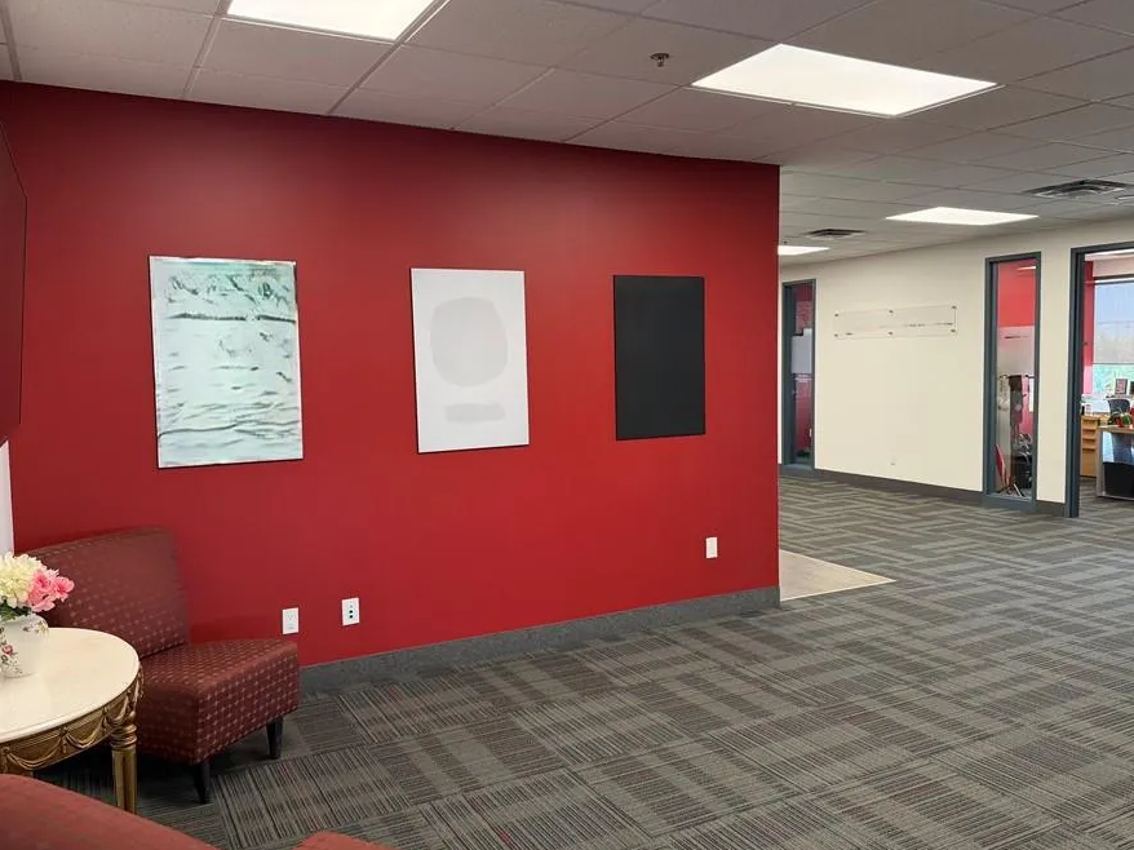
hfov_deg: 63.5
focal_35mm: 28
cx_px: 576
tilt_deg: -3.5
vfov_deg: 49.7
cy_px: 413
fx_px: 917
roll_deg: +0.8
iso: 200
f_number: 1.78
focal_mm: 6.76
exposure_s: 1/113
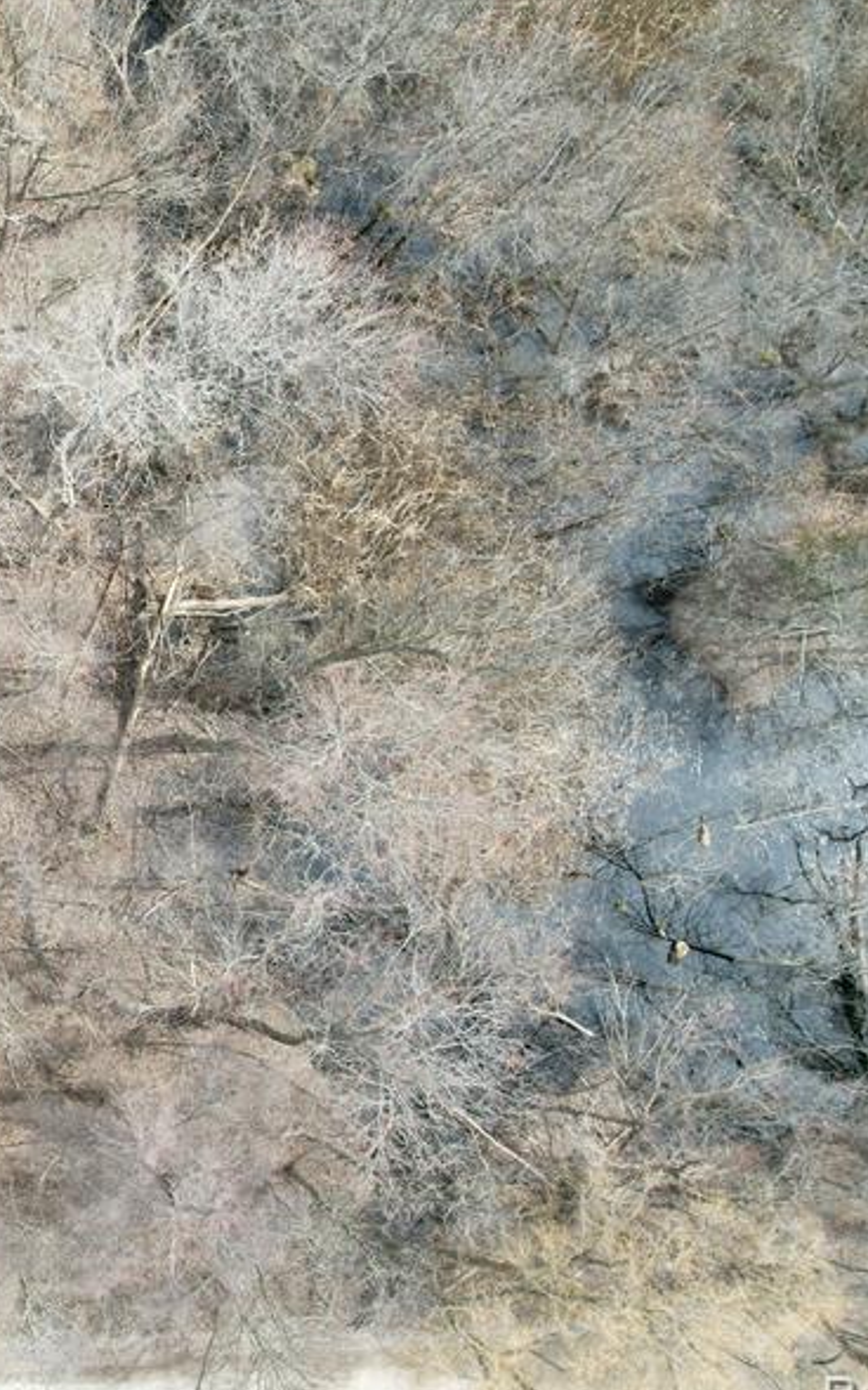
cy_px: 628
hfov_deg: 28.8
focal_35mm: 39
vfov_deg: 50.3
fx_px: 1476
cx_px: -146
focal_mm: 8.38
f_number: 2.8
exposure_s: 1/500
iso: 120
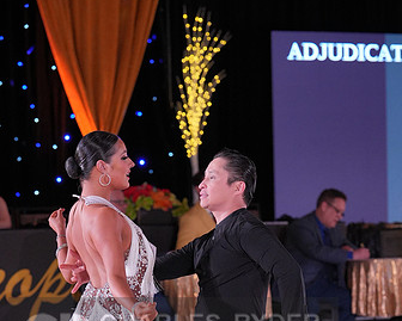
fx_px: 1928
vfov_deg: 9.5
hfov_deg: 11.9
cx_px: 174
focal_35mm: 162
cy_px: 338
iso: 2000
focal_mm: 100
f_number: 4
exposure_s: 1/400
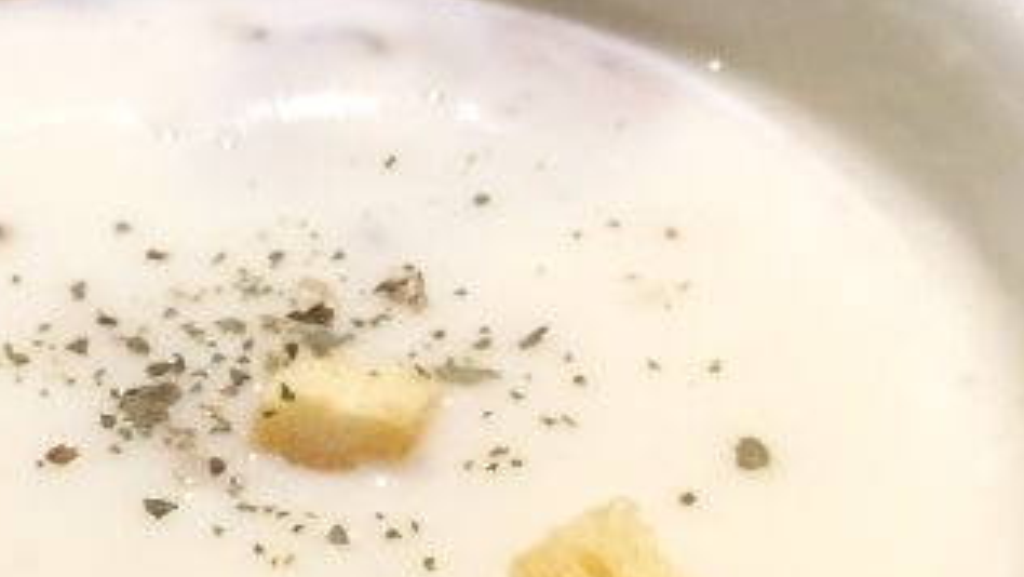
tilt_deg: -46.9
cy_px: 577
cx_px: 220
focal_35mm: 80
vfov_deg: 14.9
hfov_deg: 26.1
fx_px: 2173
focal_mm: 4.15
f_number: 2.2
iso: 100
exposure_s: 1/30
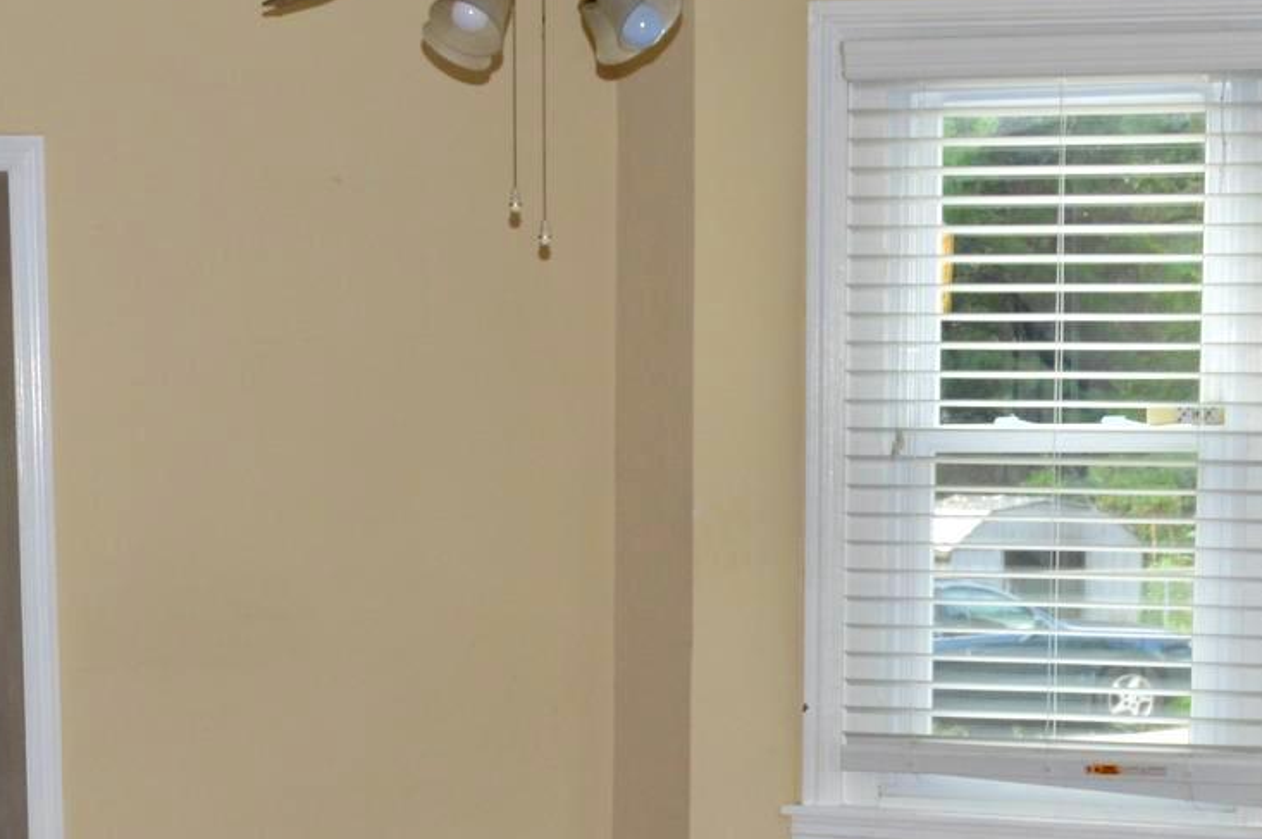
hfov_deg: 21.0
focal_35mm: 96
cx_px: 337
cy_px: 1035
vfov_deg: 13.7
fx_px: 3375
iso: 560
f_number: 8
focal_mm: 23
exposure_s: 1/60
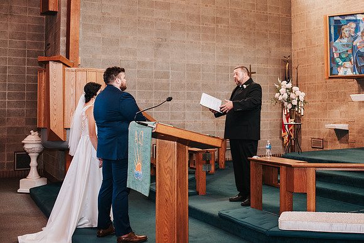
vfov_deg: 29.3
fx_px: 462
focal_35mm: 46
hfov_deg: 42.5
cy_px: 86
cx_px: 237
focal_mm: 35
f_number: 3.2
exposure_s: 1/125
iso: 900
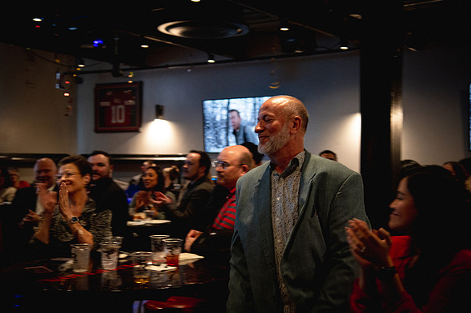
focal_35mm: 52
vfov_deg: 26.0
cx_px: 230
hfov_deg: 38.3
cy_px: 156
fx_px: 679
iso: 4000
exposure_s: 1/60
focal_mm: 50
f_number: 4
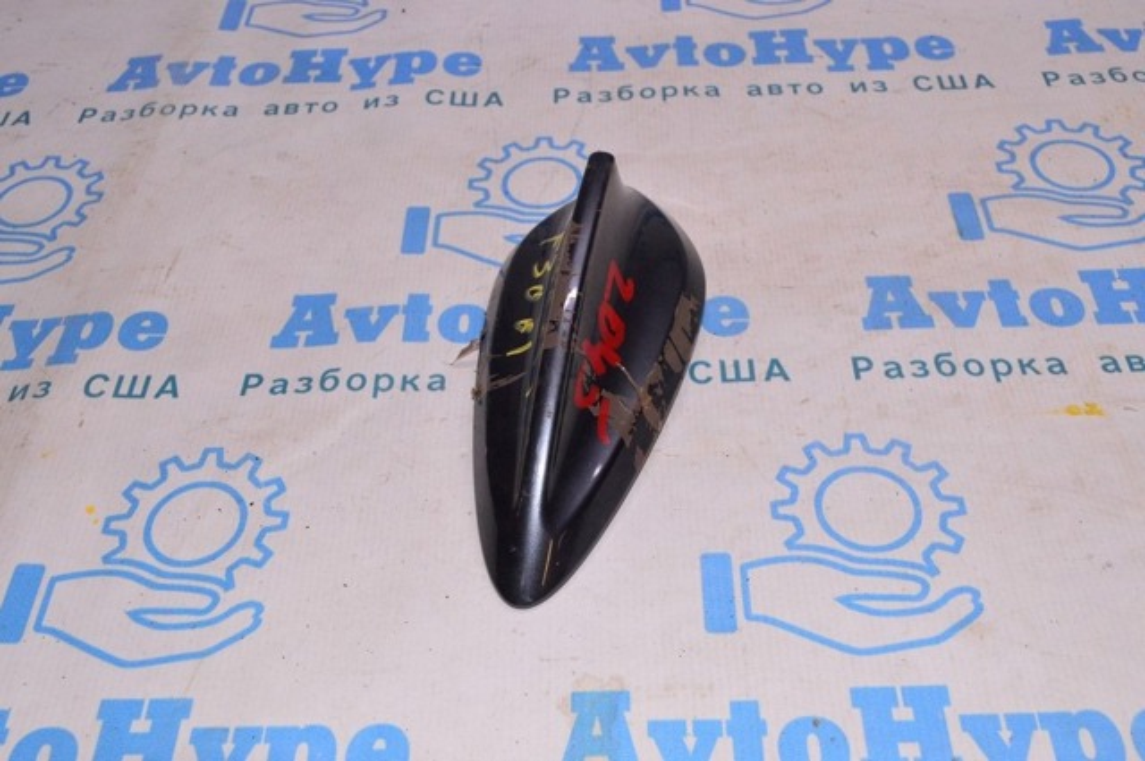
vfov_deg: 34.1
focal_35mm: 39
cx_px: 572
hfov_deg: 49.6
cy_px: 380
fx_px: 1239
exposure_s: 1/200
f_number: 8
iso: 1600
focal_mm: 26
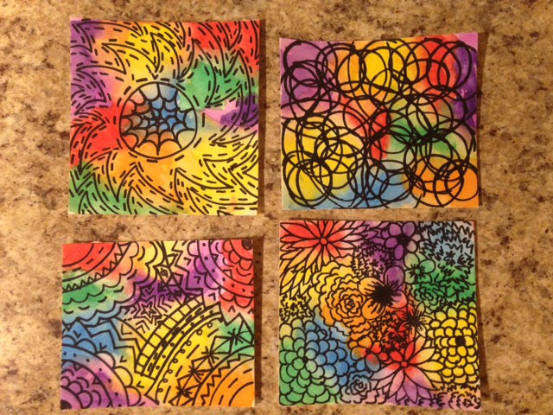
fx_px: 527
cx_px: 276
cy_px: 208
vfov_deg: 42.9
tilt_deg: -87.3
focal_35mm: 33
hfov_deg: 55.4
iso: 200
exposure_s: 1/20
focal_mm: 4.12
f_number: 2.4
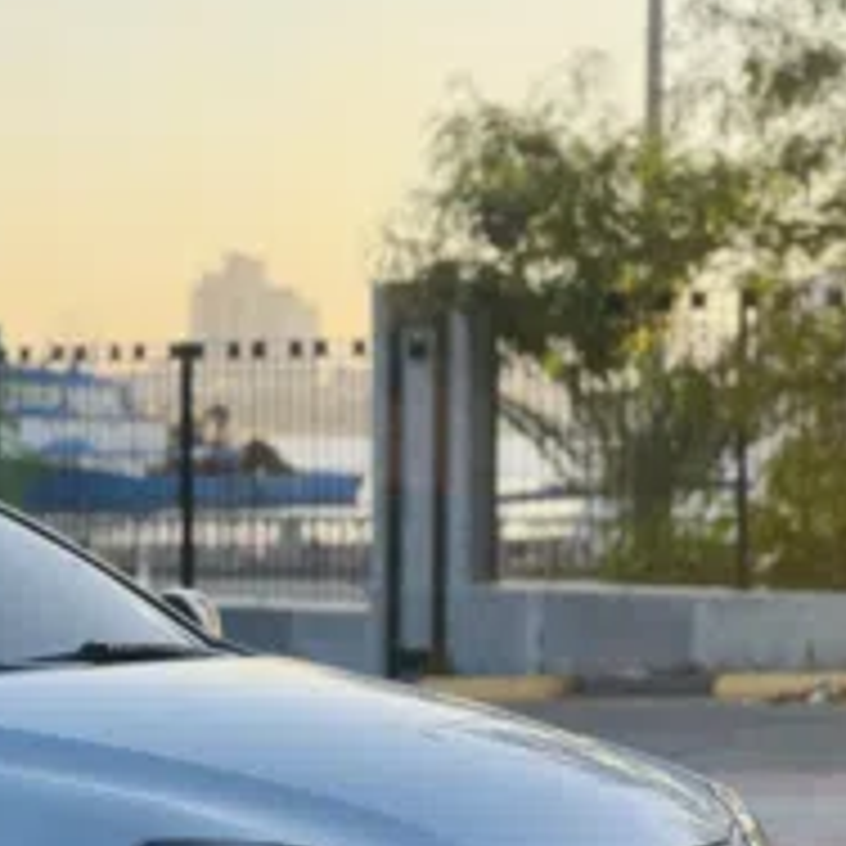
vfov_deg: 12.0
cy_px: 639
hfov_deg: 12.0
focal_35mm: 145
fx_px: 4009
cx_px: 302
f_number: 2.8
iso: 25
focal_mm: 9
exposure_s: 1/272
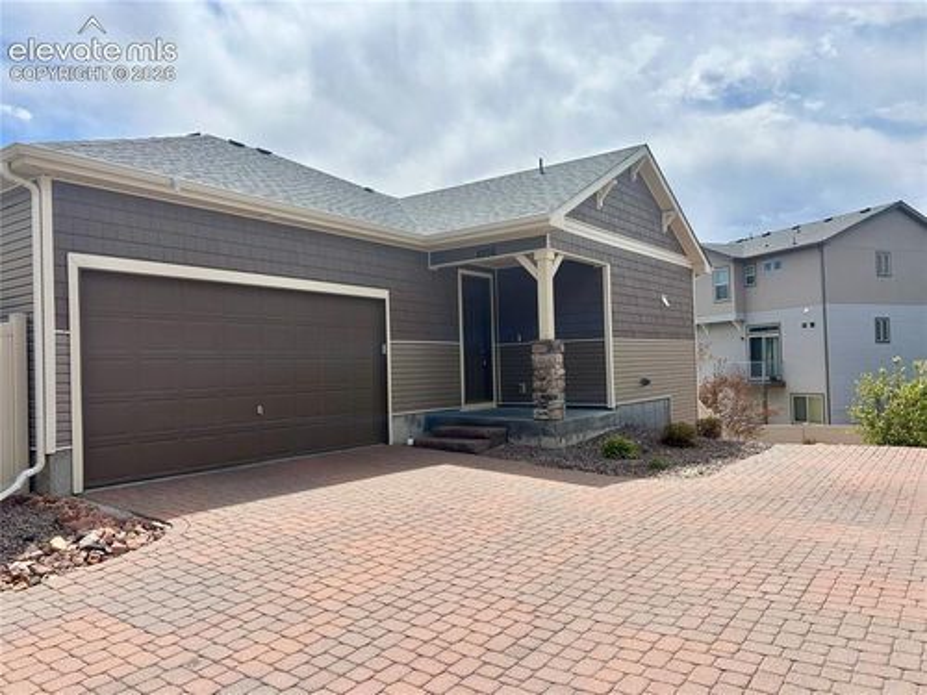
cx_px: 464
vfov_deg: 53.1
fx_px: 696
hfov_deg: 67.3
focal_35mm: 26
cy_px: 348
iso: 50
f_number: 1.5
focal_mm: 5.7
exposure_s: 1/6993
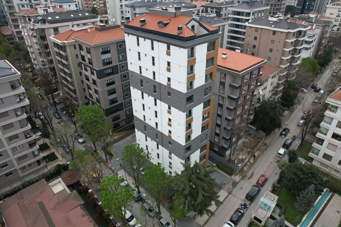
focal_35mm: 23
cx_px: 176
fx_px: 218
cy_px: 110
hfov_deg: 76.1
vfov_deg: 55.1
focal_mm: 8.38
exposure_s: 1/125
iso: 100
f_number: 2.8
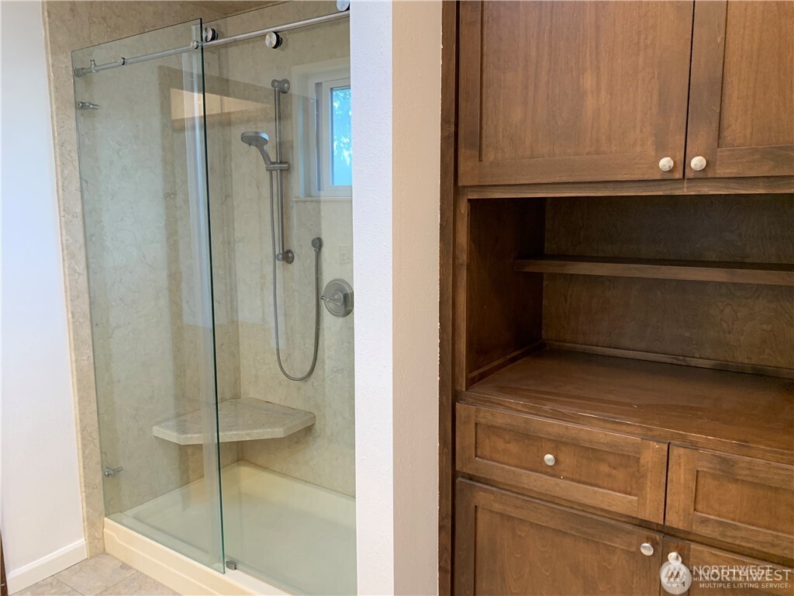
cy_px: 298
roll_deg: +0.0
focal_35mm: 26
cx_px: 397
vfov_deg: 53.1
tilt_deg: -5.8
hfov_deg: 67.3
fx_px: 596
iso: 100
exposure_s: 1/60
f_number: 1.8
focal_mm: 4.25
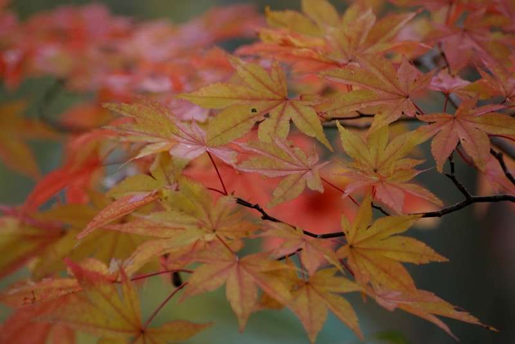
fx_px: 4508
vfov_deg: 4.4
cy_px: 172
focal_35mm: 315
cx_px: 258
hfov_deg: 6.5
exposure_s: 1/320
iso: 200
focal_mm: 210
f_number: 5.6
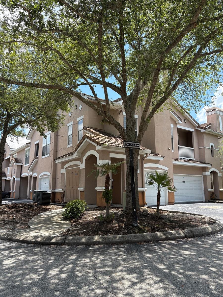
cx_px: 112
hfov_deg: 53.1
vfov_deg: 67.3
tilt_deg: +10.9
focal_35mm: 26
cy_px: 148
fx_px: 223
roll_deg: +0.1
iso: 64
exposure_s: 1/1953
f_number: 1.6
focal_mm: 5.96
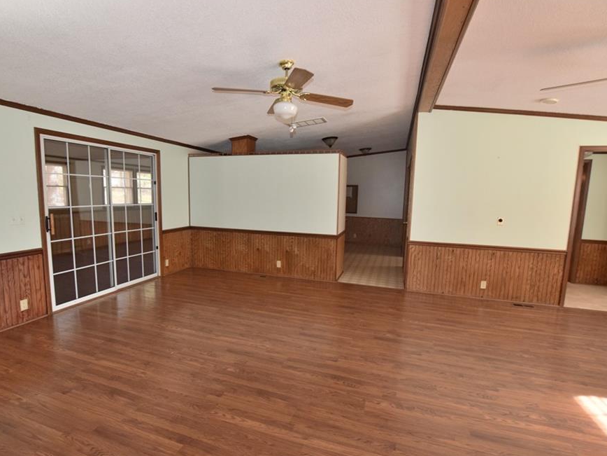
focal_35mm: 17
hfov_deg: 91.0
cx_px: 288
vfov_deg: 74.7
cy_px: 231
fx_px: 298
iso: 800
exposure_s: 1/100
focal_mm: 10
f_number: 5
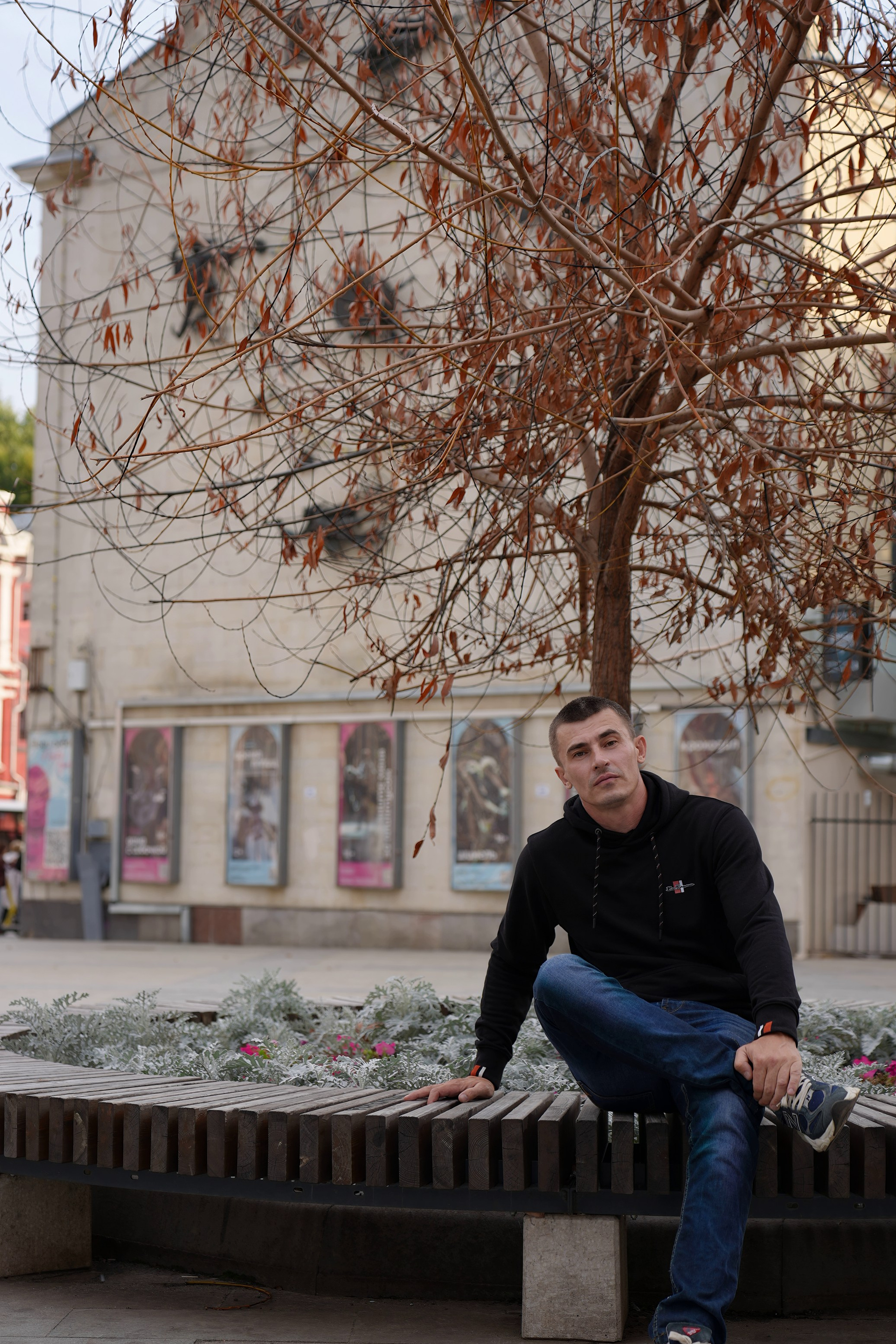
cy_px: 721
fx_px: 2165
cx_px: 369
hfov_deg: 23.4
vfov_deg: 34.5
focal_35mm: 58
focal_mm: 44
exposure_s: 1/400
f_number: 2.8
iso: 100
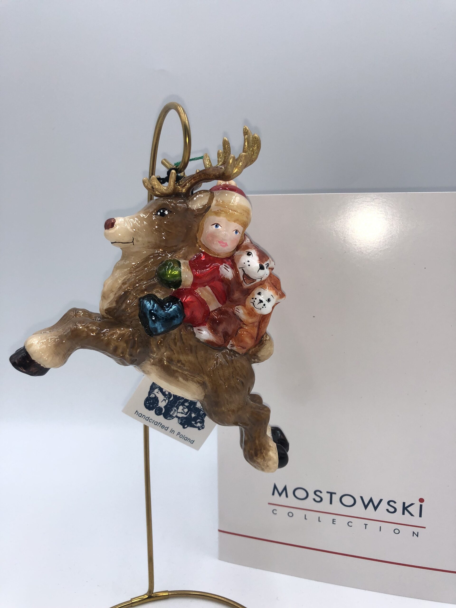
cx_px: 228
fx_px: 492
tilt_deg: -9.5
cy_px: 304
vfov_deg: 63.4
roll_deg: -0.3
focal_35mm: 28
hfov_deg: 49.7
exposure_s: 1/923
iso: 20
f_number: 1.8
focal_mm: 4
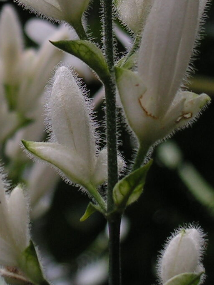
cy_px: -75
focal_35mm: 230
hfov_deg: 6.4
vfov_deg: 8.5
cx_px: 40
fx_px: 1897
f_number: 3.3
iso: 64
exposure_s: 1/160
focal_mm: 12.9
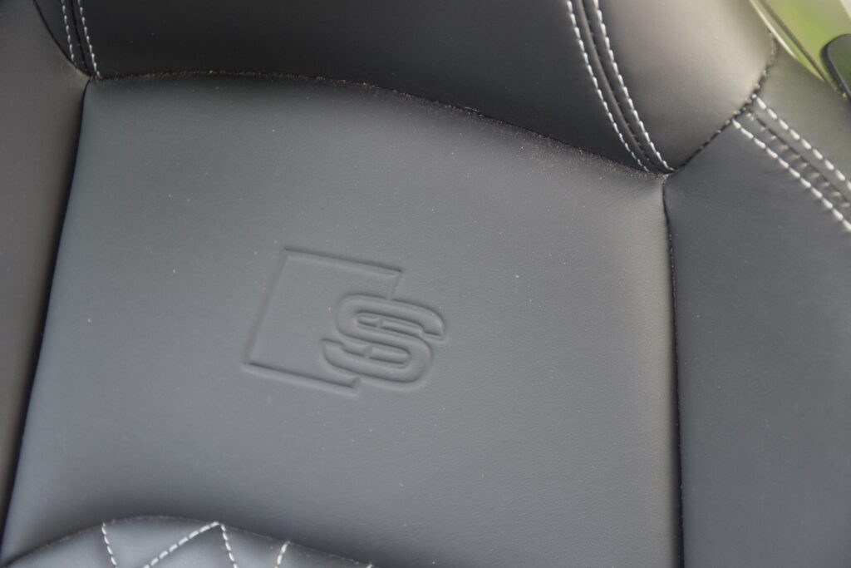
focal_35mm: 105
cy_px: 284
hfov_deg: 19.5
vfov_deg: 13.0
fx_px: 2482
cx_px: 426
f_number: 5.3
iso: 800
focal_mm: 70
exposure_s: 1/60
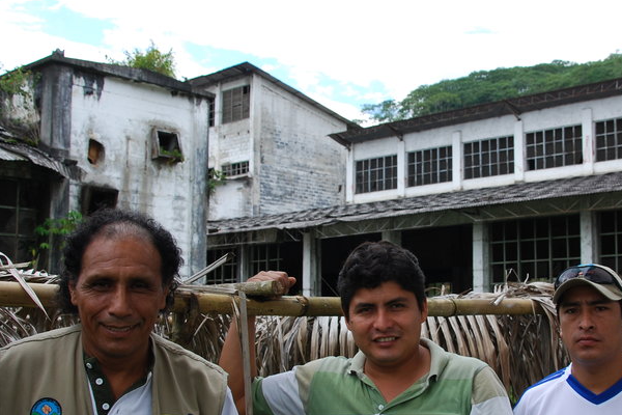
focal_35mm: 54
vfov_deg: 25.0
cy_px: 265
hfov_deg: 36.6
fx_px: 930
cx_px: 414
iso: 100
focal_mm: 21
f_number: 5.6
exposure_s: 1/125
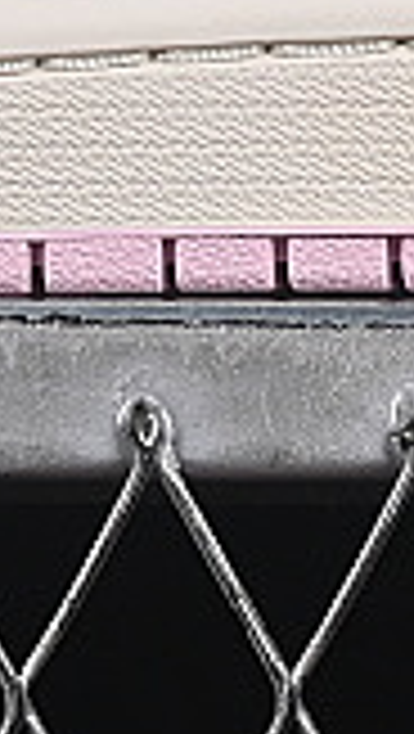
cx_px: -72
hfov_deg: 2.3
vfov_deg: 4.1
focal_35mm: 519
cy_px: -711
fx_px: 10103
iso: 160
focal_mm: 50
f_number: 8
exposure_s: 1/80
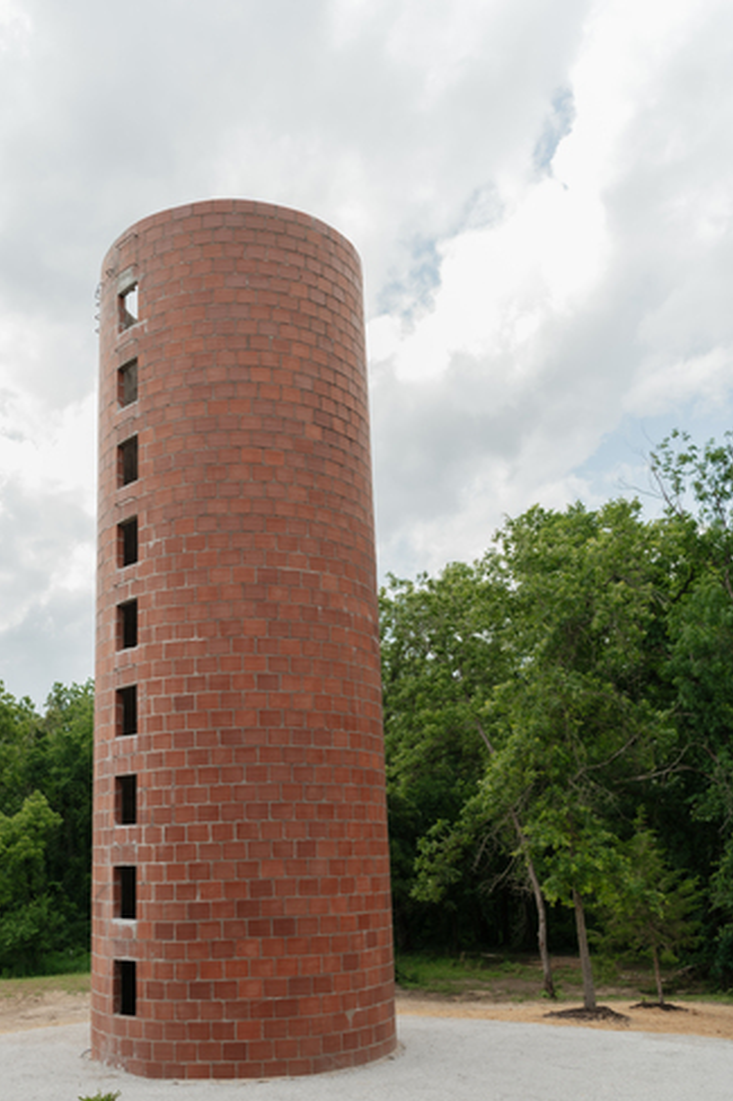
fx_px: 978
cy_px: 652
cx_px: 284
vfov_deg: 58.3
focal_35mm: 32
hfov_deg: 40.9
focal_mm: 26
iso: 100
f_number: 2.8
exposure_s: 1/800
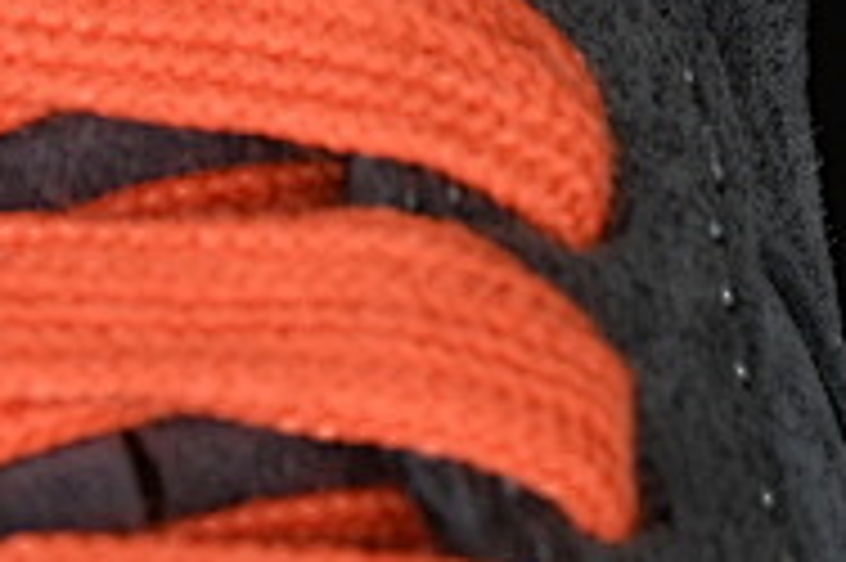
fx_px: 10119
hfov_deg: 4.8
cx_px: -342
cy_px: -746
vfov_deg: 3.2
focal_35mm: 431
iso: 160
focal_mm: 50
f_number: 6.3
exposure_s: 1/60
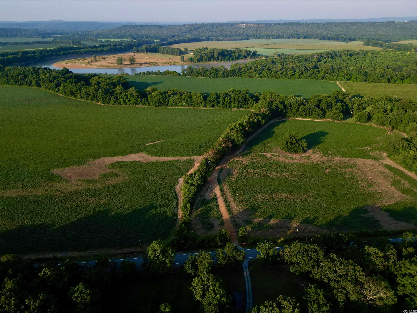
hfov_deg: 71.6
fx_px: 289
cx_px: 208
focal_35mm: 24
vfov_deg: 56.8
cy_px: 156
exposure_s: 1/1600
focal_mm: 6.72
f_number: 1.7
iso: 100
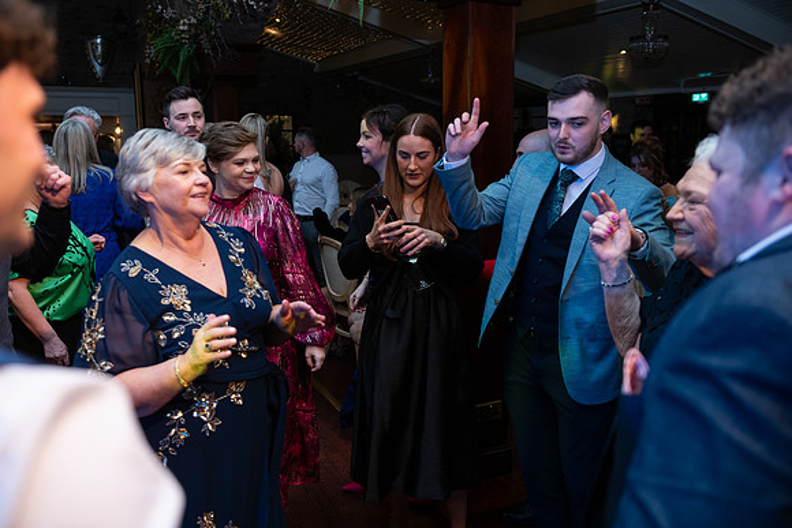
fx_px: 748
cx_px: 396
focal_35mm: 34
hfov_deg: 55.8
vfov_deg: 38.9
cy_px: 264
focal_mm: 34
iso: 640
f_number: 3.5
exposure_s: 1/160
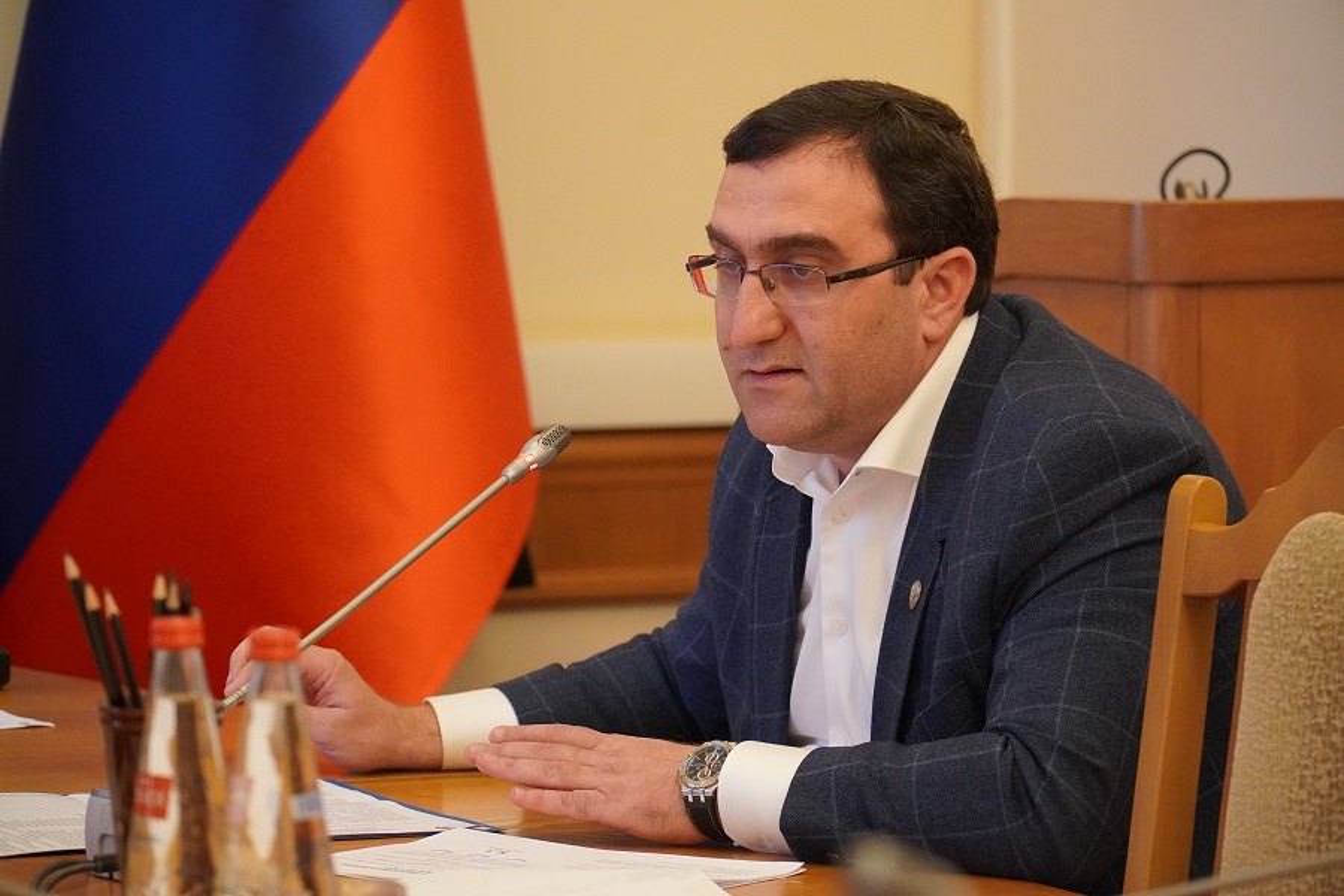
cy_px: 448
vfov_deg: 10.0
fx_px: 5096
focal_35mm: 136
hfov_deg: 15.0
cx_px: 672
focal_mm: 91
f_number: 4
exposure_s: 1/160
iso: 4000
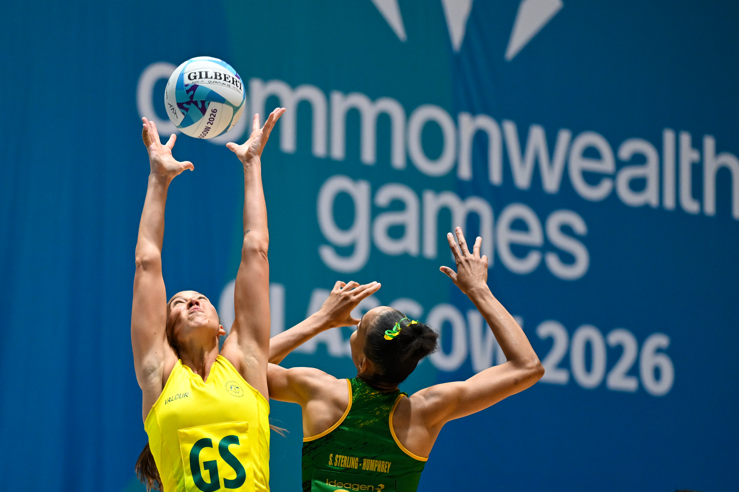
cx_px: 370
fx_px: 2463
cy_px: 246
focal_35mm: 120
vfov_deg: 11.4
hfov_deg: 17.1
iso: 2000
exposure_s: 1/2000
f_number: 2.8
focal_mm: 120
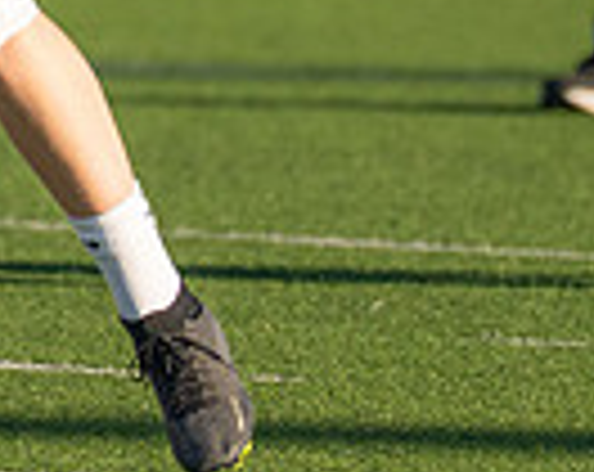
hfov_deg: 1.4
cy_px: -164
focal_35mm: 1409
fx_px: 24716
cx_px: -407
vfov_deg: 1.1
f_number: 2.8
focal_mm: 200
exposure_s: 1/4000
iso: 320
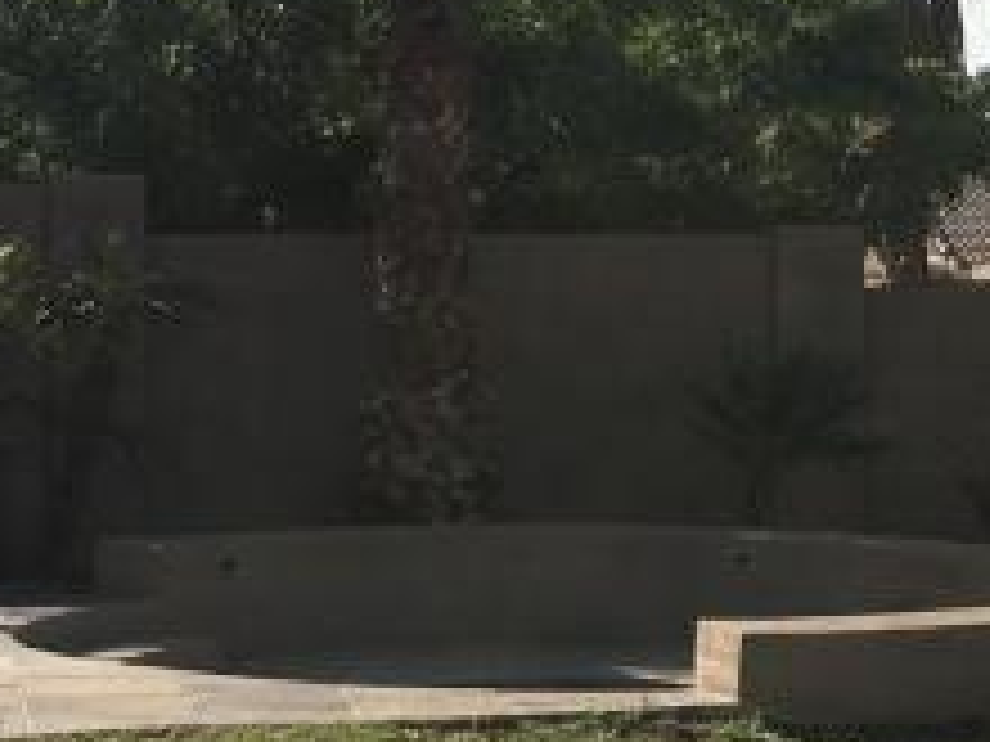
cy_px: 436
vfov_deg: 11.0
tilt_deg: -2.7
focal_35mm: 135
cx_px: 936
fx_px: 3861
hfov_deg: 14.4
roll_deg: +0.1
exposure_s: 1/2024
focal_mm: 4.15
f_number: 2.2
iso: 25
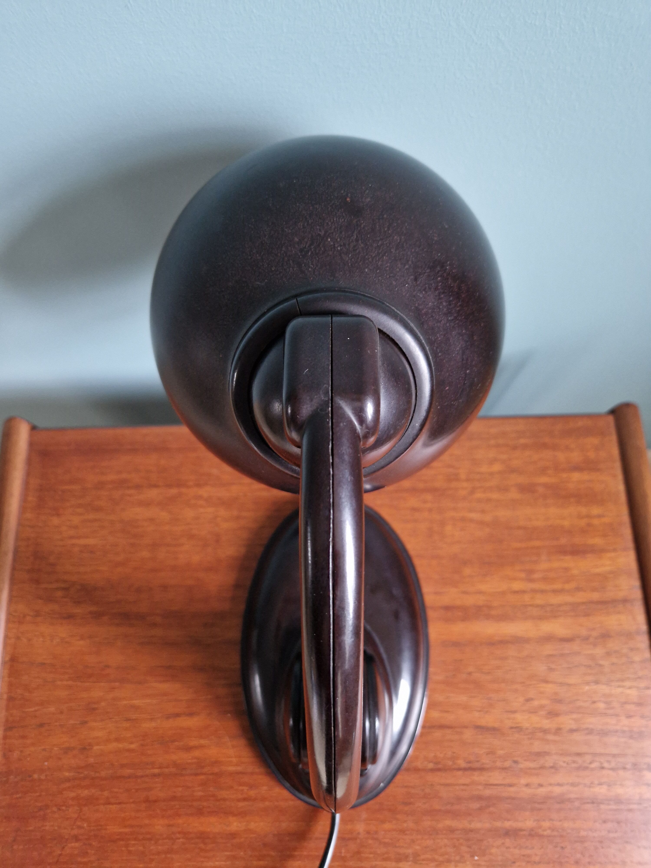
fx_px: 577
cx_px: 326
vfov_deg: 73.9
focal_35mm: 23
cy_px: 434
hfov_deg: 58.9
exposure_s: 1/25
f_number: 1.8
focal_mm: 5.4
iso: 1000
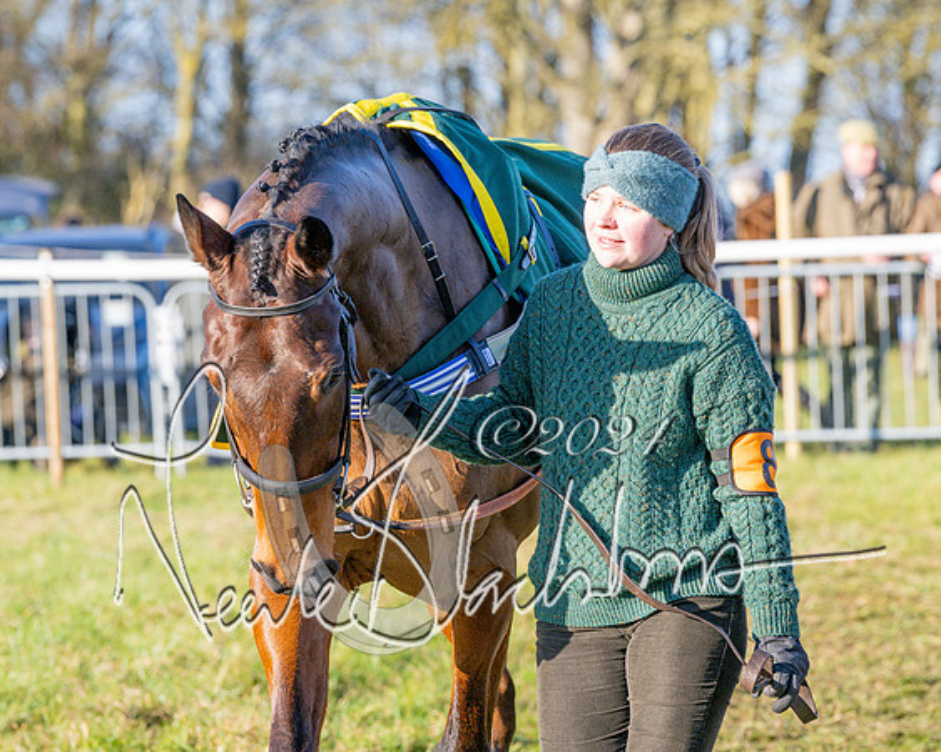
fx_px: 5936
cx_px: 431
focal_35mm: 213
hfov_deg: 9.1
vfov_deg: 7.2
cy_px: 308
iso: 400
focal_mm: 150
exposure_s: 1/1000
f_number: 5
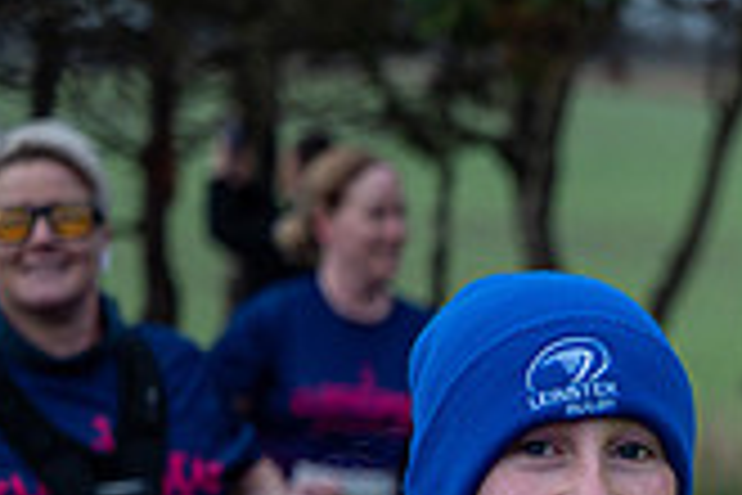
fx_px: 5070
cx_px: 1277
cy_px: 610
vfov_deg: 5.6
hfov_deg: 8.1
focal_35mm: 246
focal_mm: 70
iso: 280
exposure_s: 1/1250
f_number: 2.8
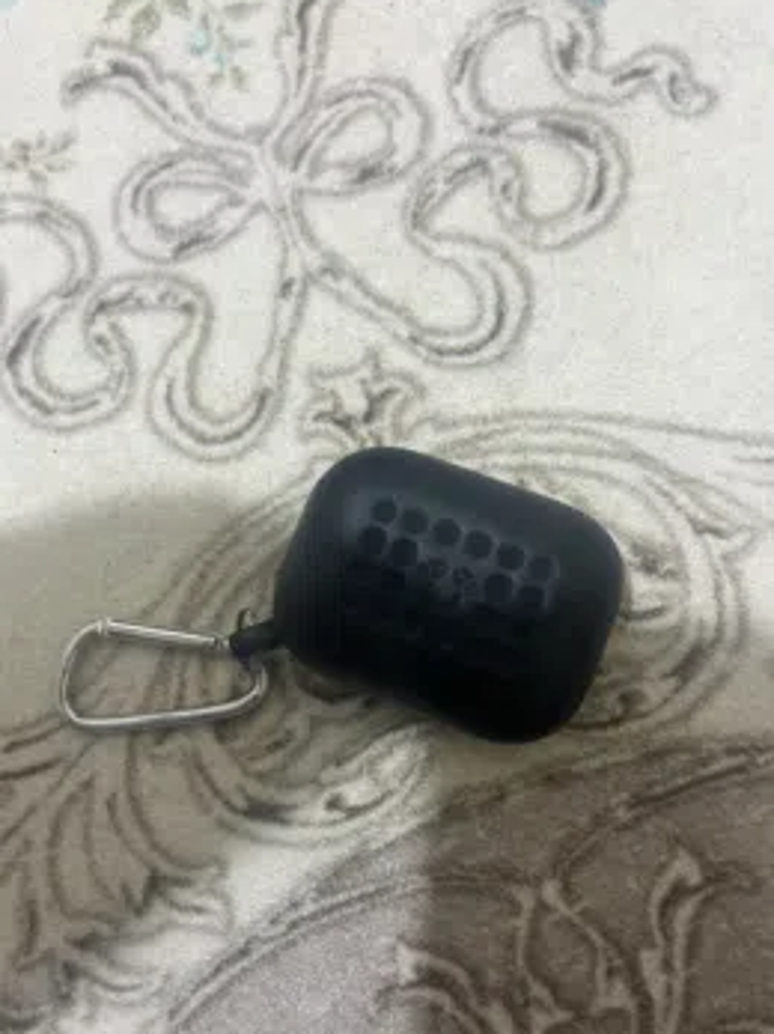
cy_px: 578
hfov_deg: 46.7
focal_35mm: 30
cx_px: 363
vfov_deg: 59.8
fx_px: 895
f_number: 1.5
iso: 160
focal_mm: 5.7
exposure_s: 1/50
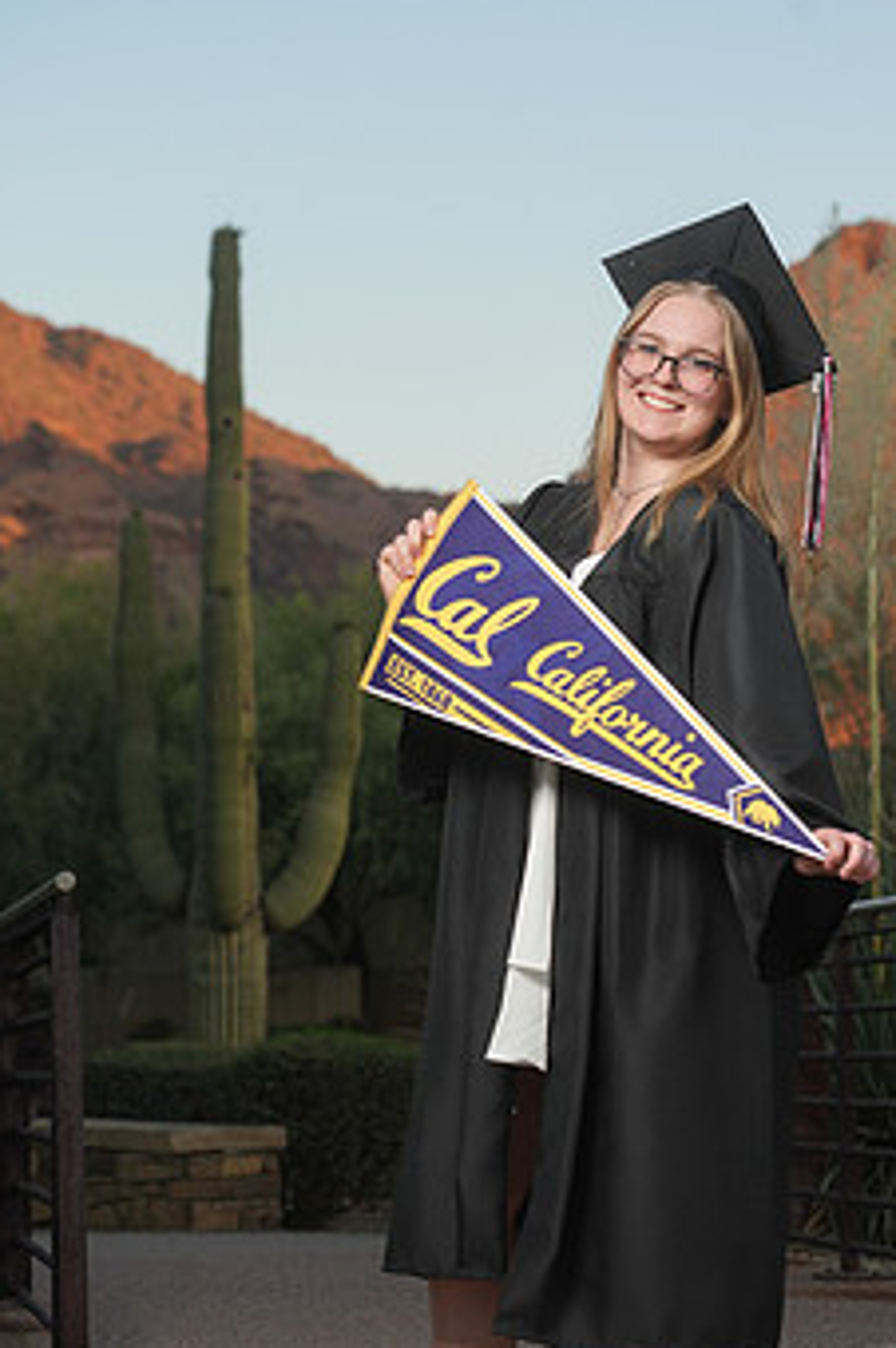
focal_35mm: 102
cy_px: 801
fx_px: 3815
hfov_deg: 13.4
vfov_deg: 20.0
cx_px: 547
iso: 320
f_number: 5.6
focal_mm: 77
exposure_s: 1/250
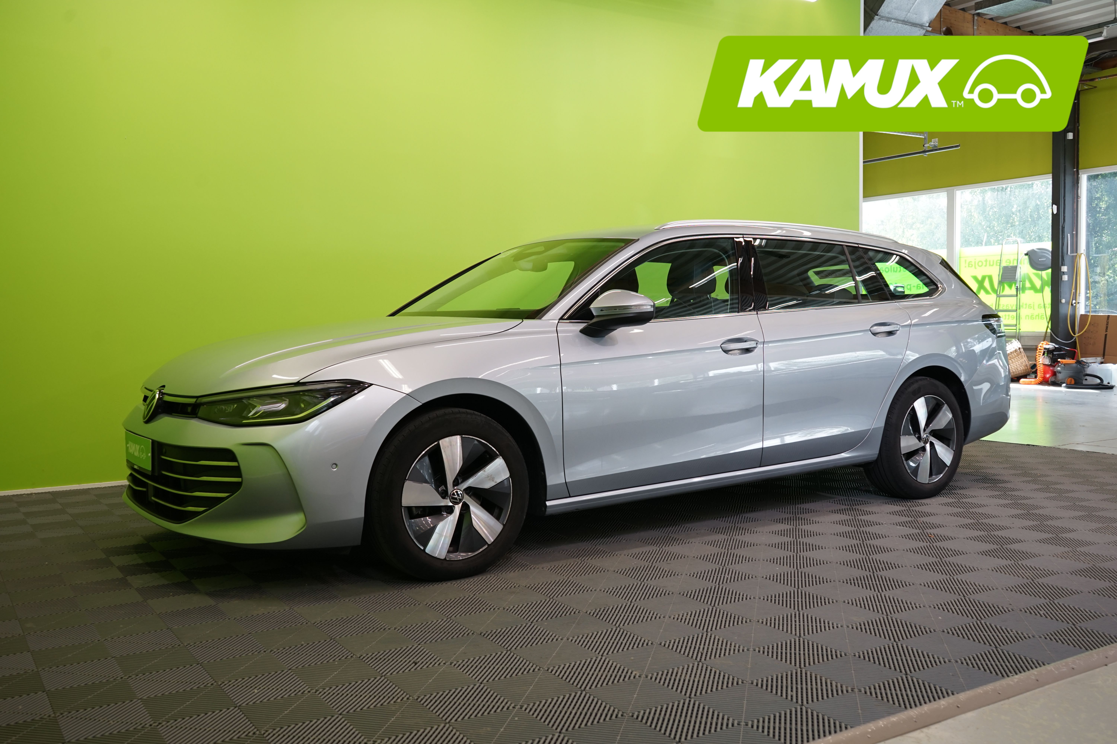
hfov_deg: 58.7
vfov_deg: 41.1
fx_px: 993
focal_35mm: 32
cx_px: 558
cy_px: 372
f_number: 6.3
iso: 500
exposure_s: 1/40
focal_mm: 32
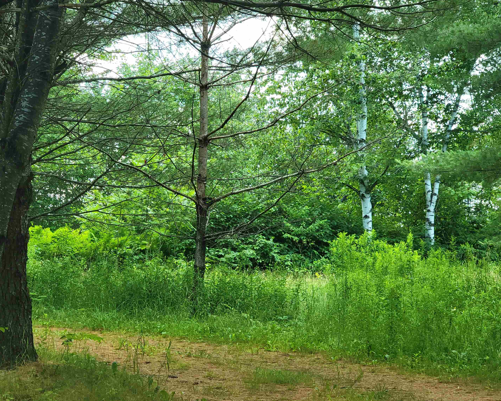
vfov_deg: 20.2
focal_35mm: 76
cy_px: 200
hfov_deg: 25.1
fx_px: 1127
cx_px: 239
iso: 80
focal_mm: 9
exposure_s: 1/120
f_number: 2.4
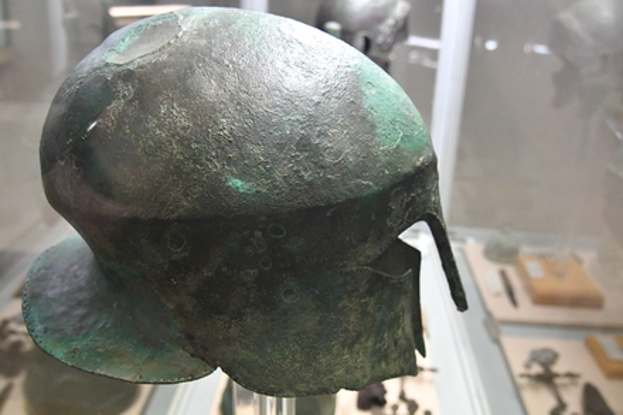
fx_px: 623
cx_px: 312
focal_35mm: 36
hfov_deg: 53.1
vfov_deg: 36.8
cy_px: 208
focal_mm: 24
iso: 5000
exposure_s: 1/160
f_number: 5
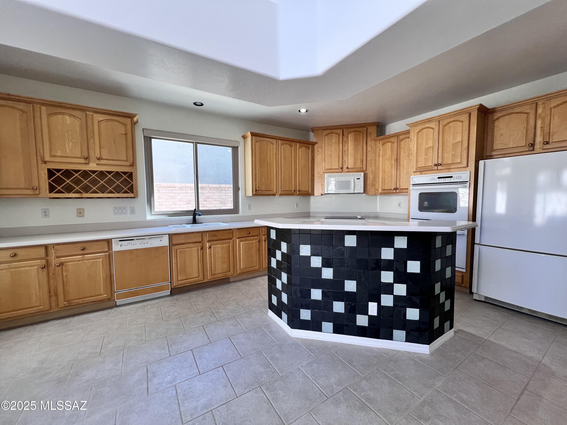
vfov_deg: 89.9
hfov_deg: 106.2
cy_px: 212
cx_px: 284
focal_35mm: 13
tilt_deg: -3.7
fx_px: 213
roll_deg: +0.4
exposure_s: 1/120
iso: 80
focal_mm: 1.57
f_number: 1.8
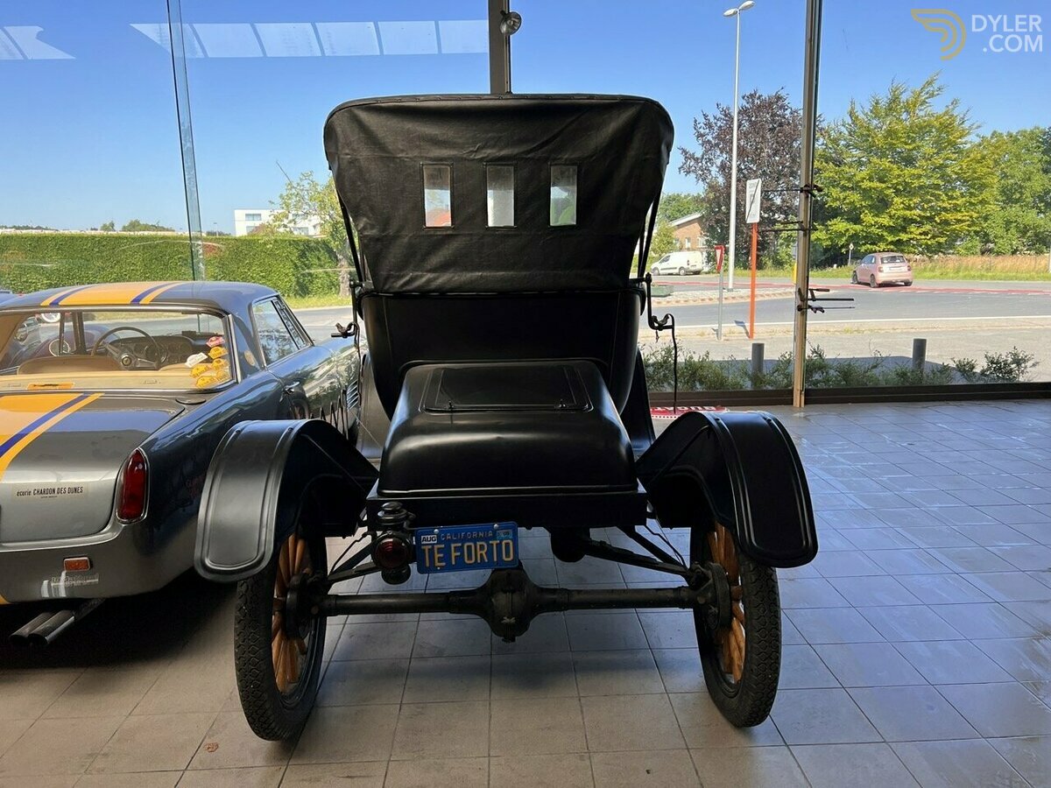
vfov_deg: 53.1
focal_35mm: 26
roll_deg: +2.4
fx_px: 789
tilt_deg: -8.3
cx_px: 526
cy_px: 394
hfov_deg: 67.3
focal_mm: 5.7
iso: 50
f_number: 1.5
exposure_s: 1/880
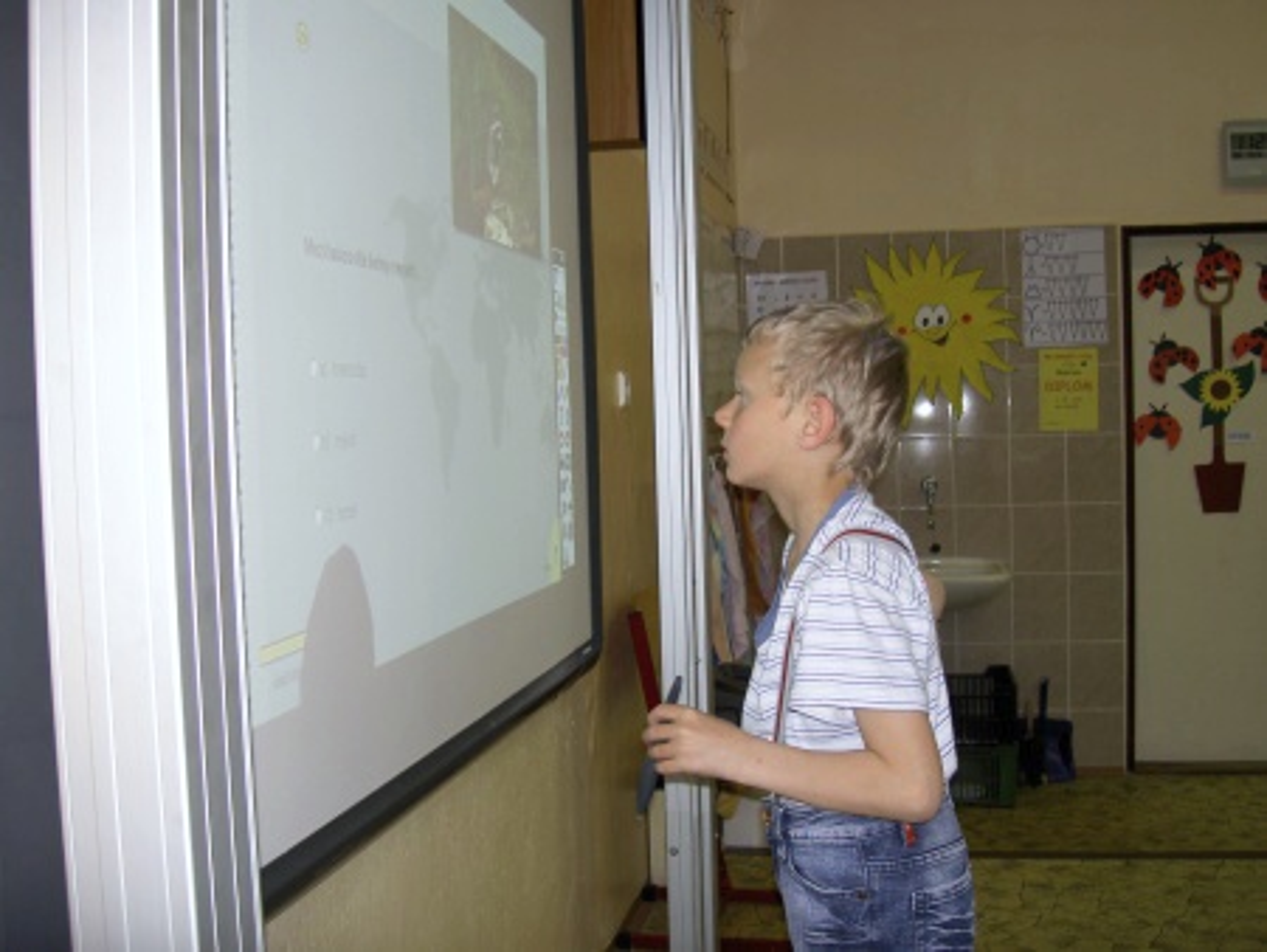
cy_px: 476
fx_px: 1428
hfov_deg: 47.8
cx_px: 634
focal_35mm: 39
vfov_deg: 36.9
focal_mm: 8
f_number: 2.8
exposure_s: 1/60
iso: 100
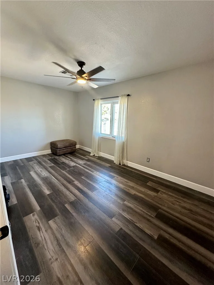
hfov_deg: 85.7
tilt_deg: -11.1
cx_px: 107
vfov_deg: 102.1
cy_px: 142
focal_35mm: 14
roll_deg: -3.4
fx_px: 115
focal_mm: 2.22
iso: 250
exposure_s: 1/120
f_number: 2.2
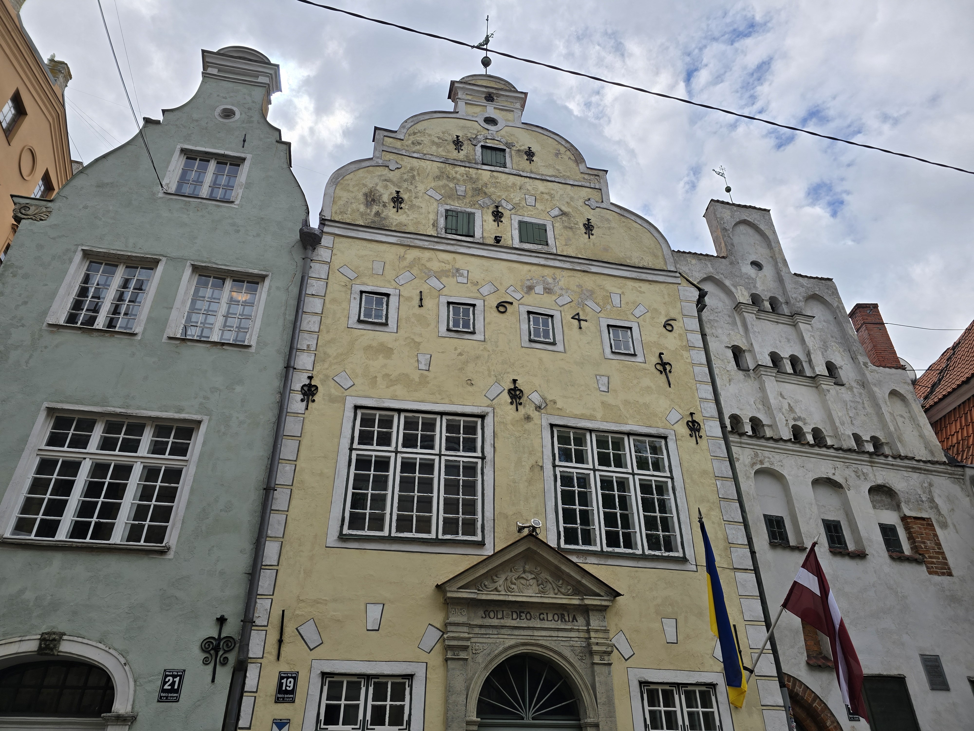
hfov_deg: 73.9
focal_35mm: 23
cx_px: 487
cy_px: 366
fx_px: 647
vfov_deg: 58.9
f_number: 1.7
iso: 12
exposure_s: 1/1429
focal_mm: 6.3
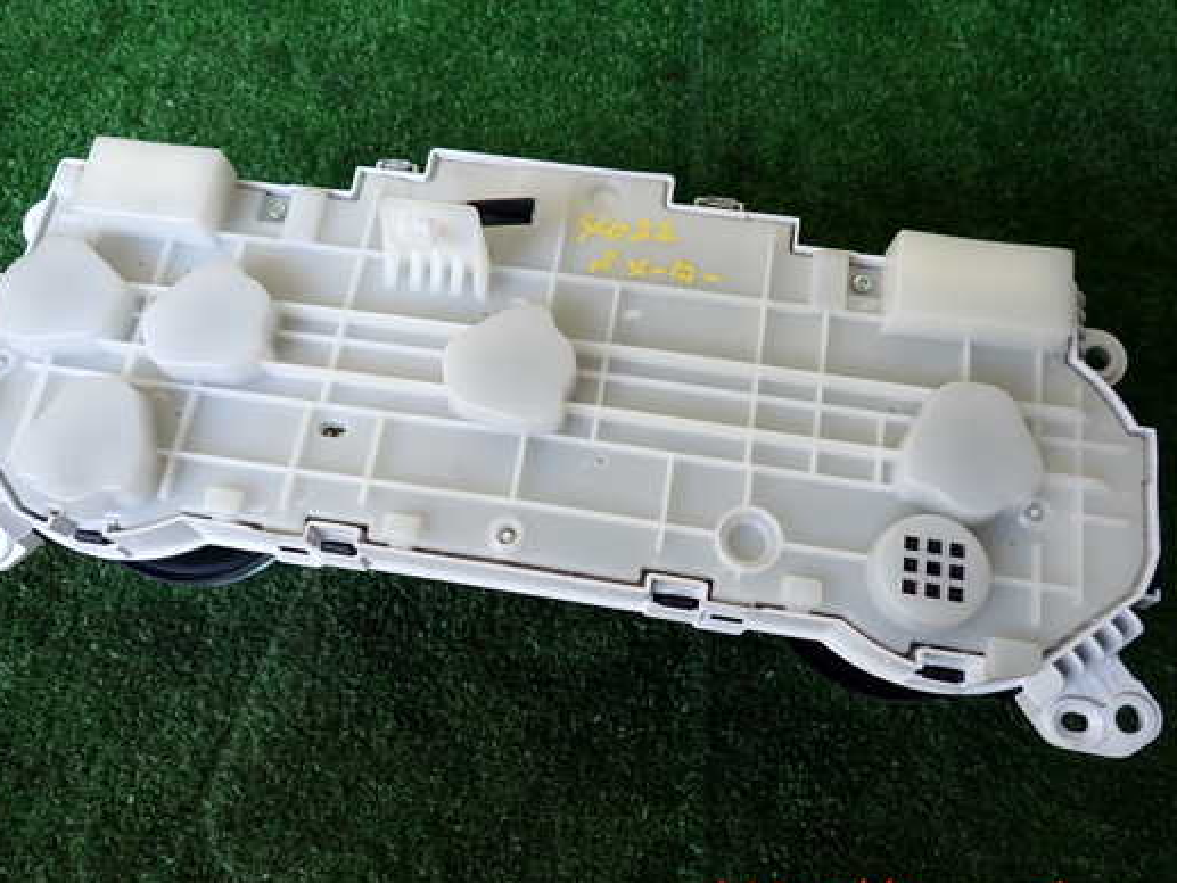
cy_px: 421
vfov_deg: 48.2
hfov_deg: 61.6
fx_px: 986
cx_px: 549
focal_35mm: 29
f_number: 2
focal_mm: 4.5
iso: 200
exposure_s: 1/125
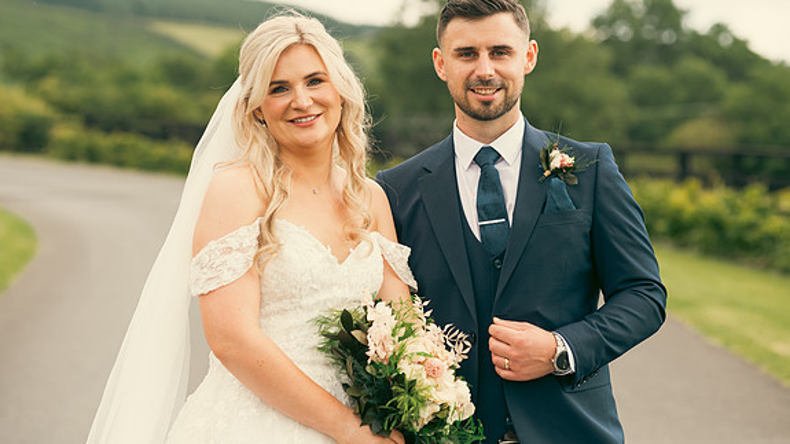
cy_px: 197
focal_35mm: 111
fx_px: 2324
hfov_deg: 19.3
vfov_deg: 10.9
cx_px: 397
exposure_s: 1/320
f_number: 3.5
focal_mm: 105
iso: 125
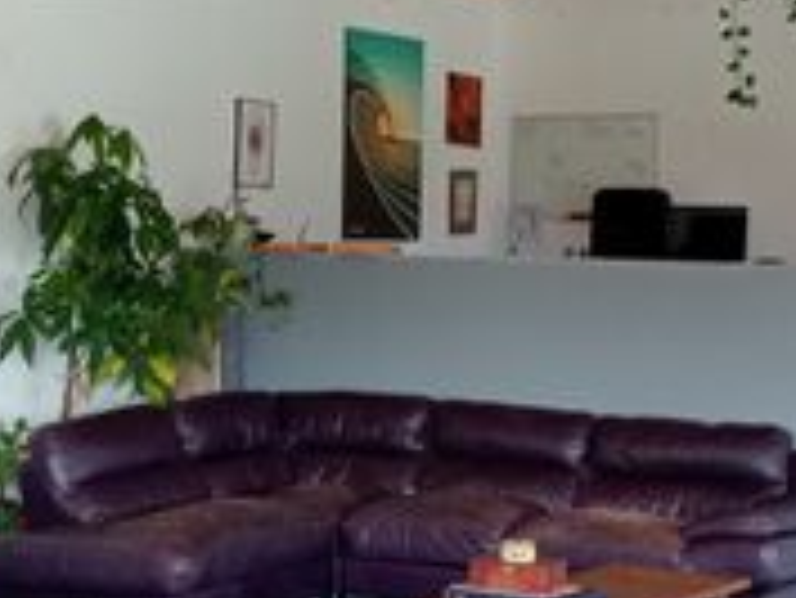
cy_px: 279
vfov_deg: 15.6
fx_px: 2186
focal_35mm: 95
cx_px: 373
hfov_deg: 20.6
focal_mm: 3.98
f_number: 1.8
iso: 141
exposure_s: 1/50
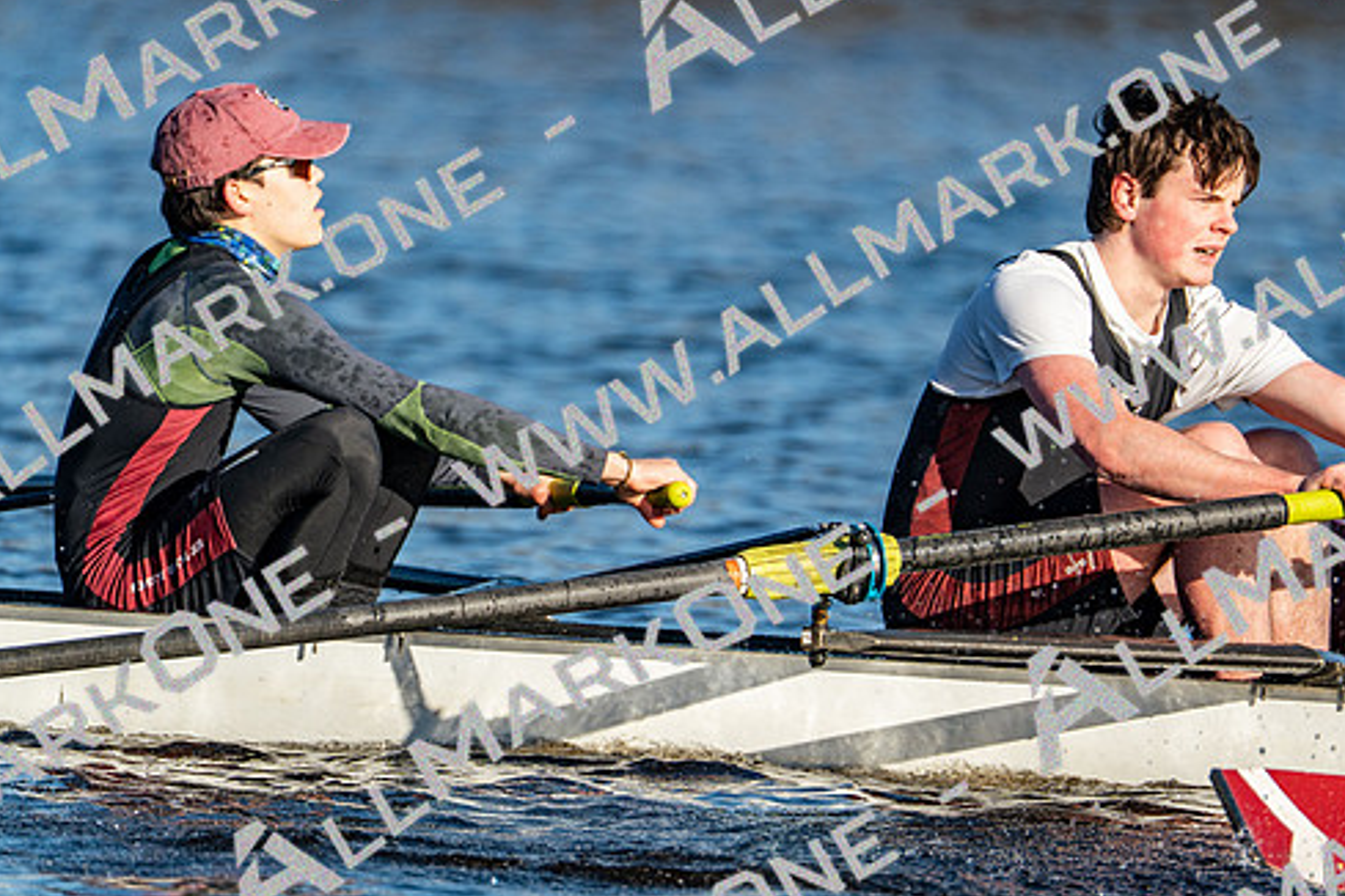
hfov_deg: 3.0
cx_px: 792
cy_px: 515
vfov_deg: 2.0
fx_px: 25516
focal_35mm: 683
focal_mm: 576
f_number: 6.3
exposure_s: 1/2000
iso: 400
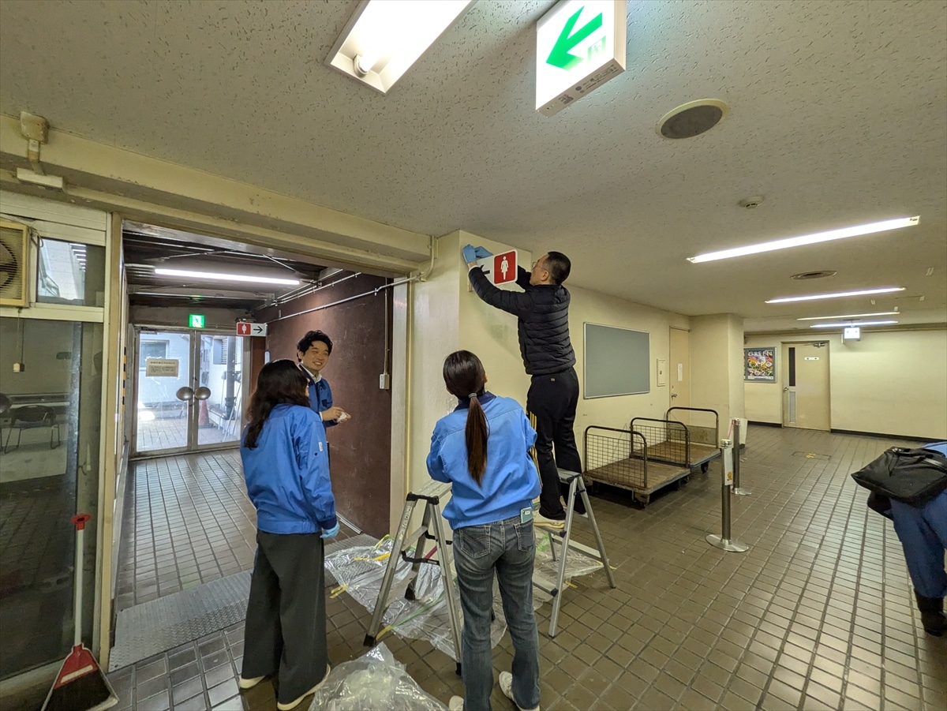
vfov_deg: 85.7
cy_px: 356
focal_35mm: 14
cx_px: 474
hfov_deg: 102.0
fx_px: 383
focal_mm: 1.83
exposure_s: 1/50
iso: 163
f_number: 2.2
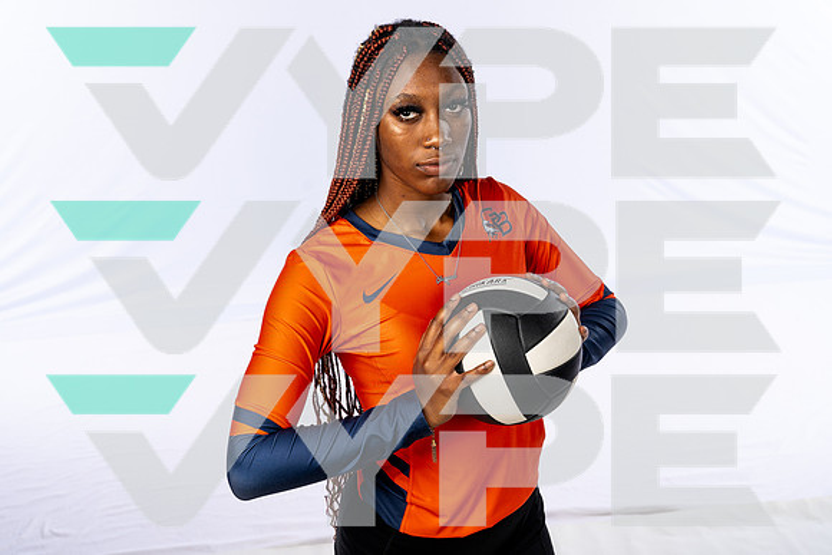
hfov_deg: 40.3
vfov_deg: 27.5
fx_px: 1133
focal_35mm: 49
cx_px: 416
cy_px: 278
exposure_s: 1/250
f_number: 7.1
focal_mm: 49
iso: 200
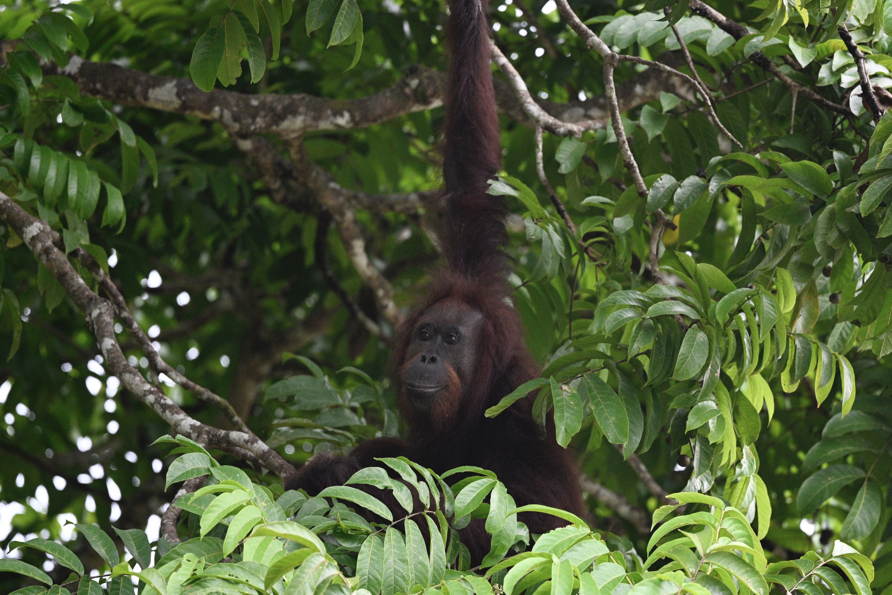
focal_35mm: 500
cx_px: 446
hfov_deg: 4.1
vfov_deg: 2.7
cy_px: 298
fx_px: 12387
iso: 3200
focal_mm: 500
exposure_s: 1/640
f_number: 5.6
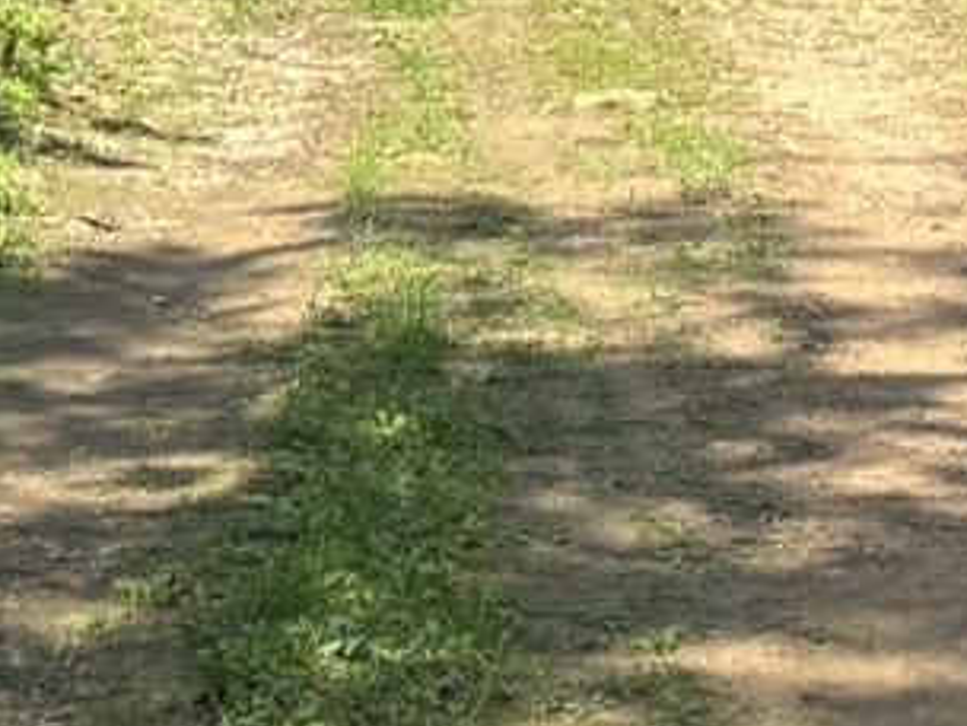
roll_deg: +0.9
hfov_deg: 11.4
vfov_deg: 7.7
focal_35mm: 171
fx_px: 4777
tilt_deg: +9.7
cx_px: -108
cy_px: -1318
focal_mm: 5.96
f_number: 1.6
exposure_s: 1/1103
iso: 50
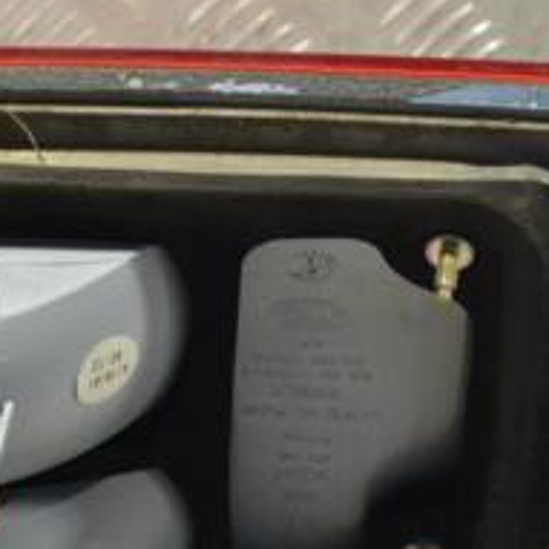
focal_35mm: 208
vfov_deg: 8.4
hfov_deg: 8.4
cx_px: -26
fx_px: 3732
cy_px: 319
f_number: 8
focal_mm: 52
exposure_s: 1/250
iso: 3200
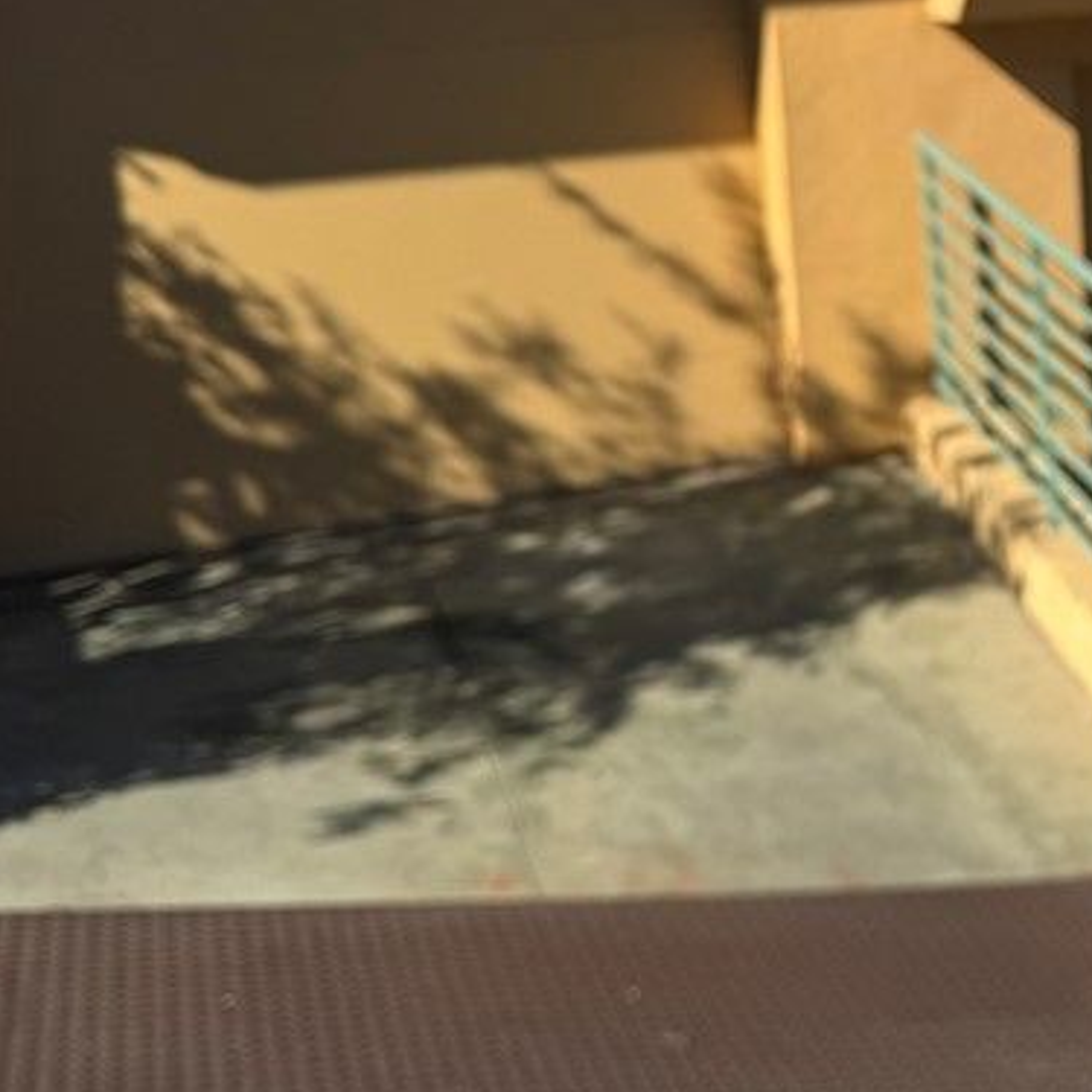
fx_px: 2070
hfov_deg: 27.0
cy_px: 175
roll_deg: +2.4
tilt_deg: -8.0
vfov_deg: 28.7
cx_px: 1223
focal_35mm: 58
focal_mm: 6.76
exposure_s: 1/5814
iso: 80
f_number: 1.78
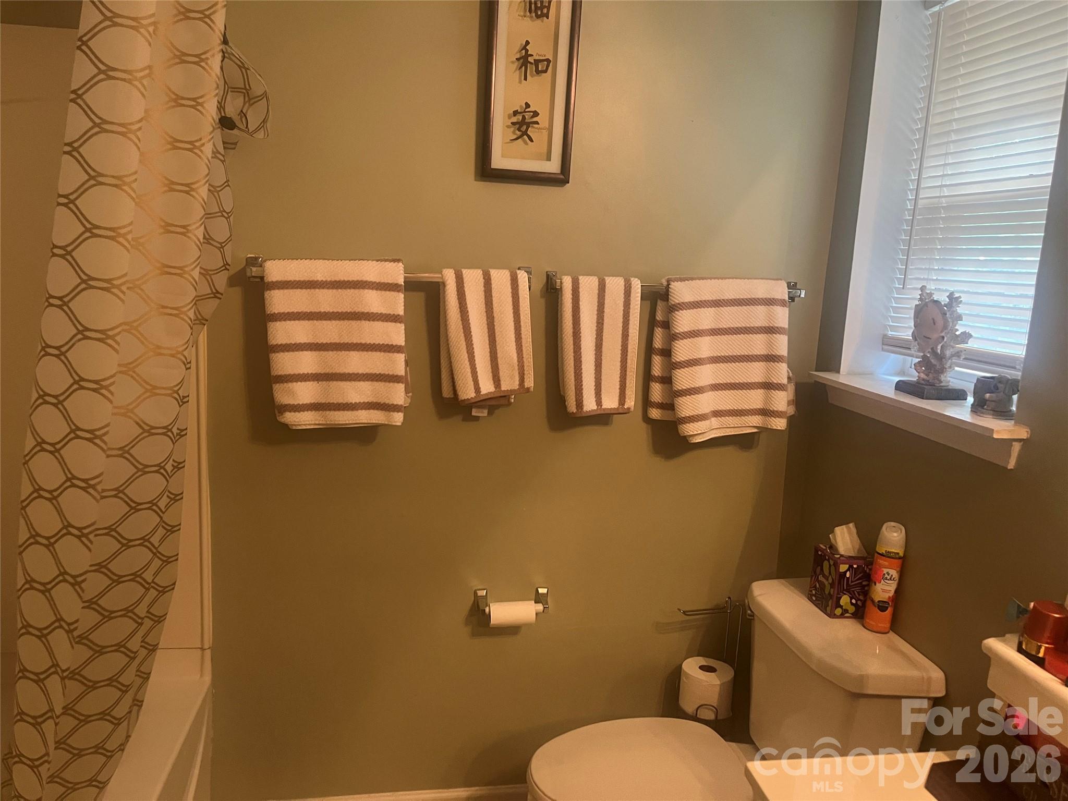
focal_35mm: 26
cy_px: 400
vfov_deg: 53.1
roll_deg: -2.6
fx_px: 802
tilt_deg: -11.6
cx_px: 534
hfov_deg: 67.3
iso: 320
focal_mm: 5.1
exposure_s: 1/60
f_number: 1.6
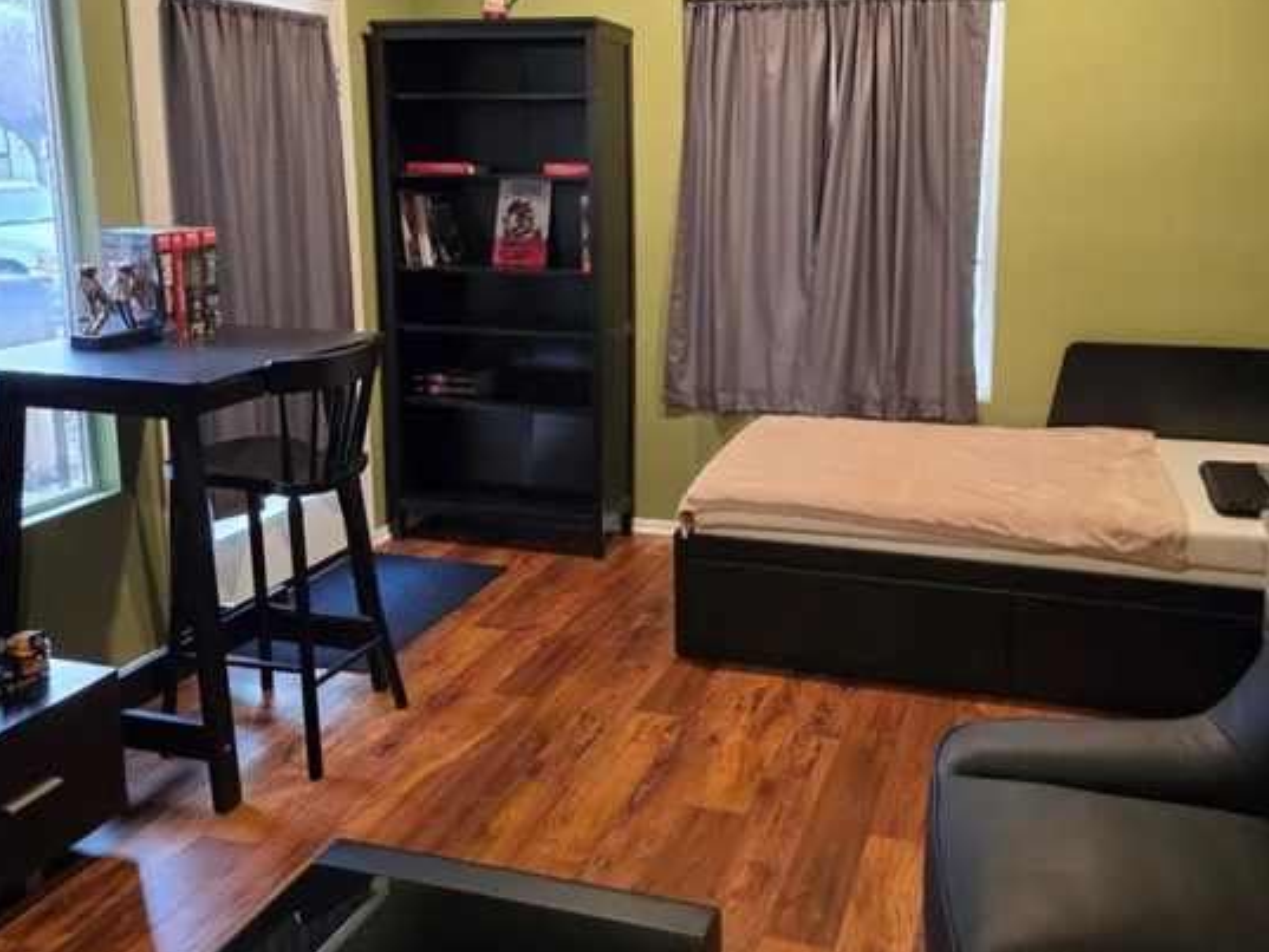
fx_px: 1173
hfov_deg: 56.6
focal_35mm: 32
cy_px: 347
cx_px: 720
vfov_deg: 43.8
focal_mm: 6.25
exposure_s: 1/120
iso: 500
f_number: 1.7
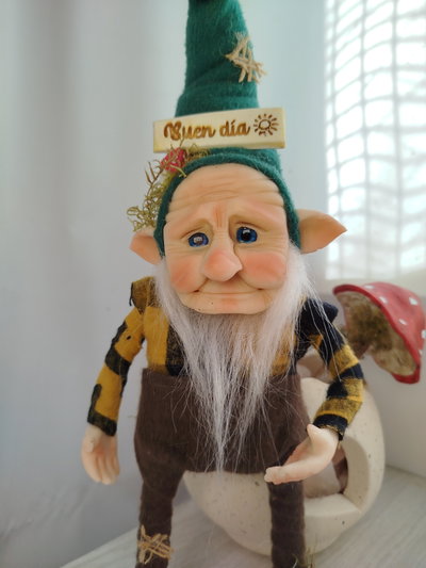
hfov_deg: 56.8
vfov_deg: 71.6
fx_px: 394
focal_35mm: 24
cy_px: 284
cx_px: 213
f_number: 1.7
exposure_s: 1/176
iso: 50
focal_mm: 5.31
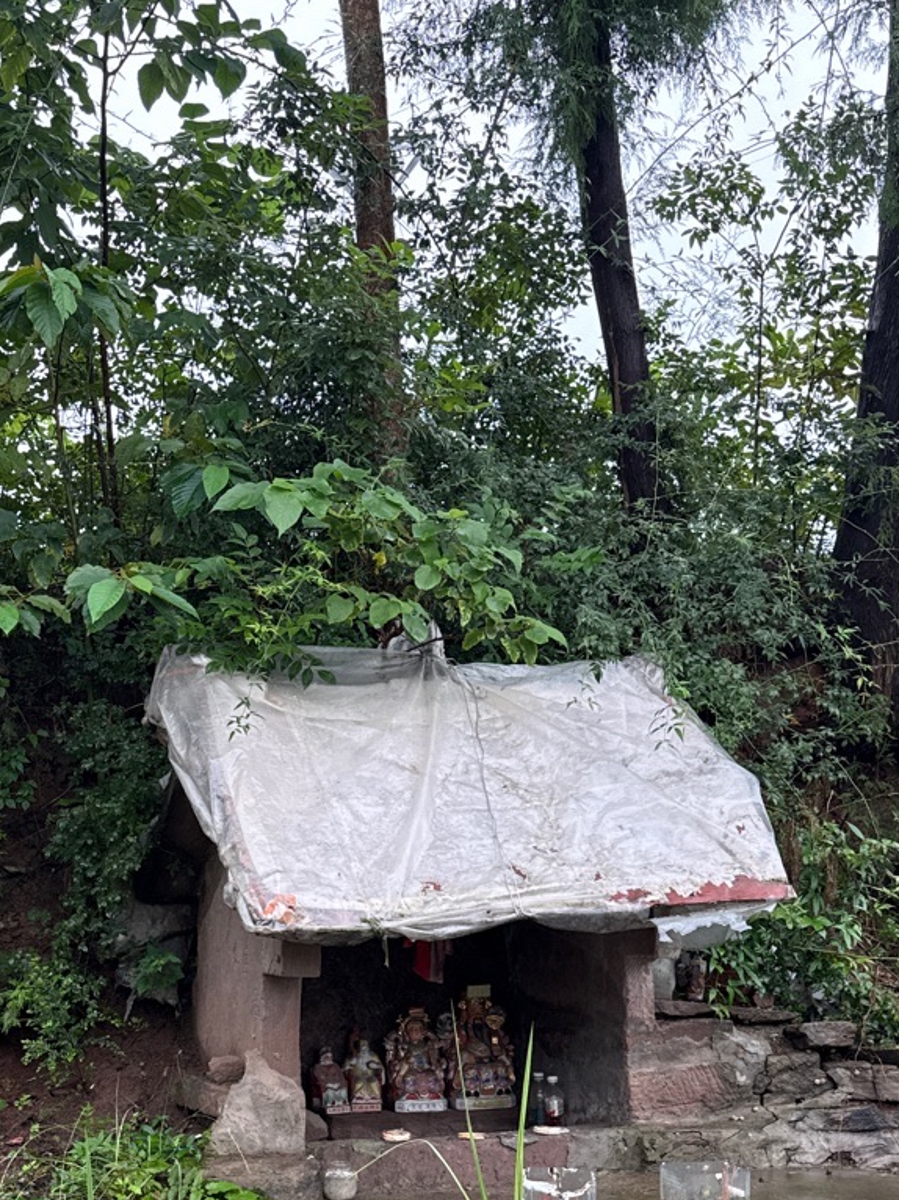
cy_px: 987
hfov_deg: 30.8
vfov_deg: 38.7
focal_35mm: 47
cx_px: 356
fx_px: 1628
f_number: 1.78
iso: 100
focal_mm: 6.76
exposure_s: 1/532
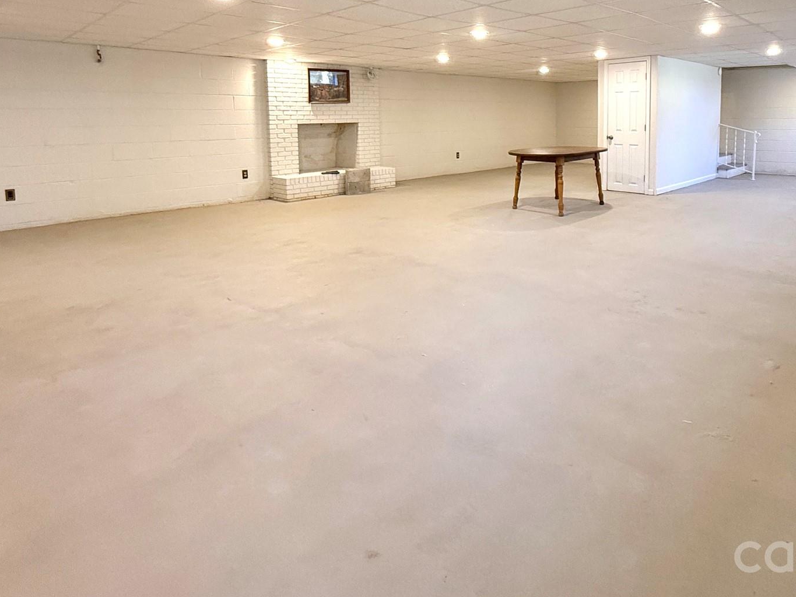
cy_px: 153
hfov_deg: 77.8
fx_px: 483
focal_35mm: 21
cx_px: 488
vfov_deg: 60.2
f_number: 2.2
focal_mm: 2.22
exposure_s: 1/120
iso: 400
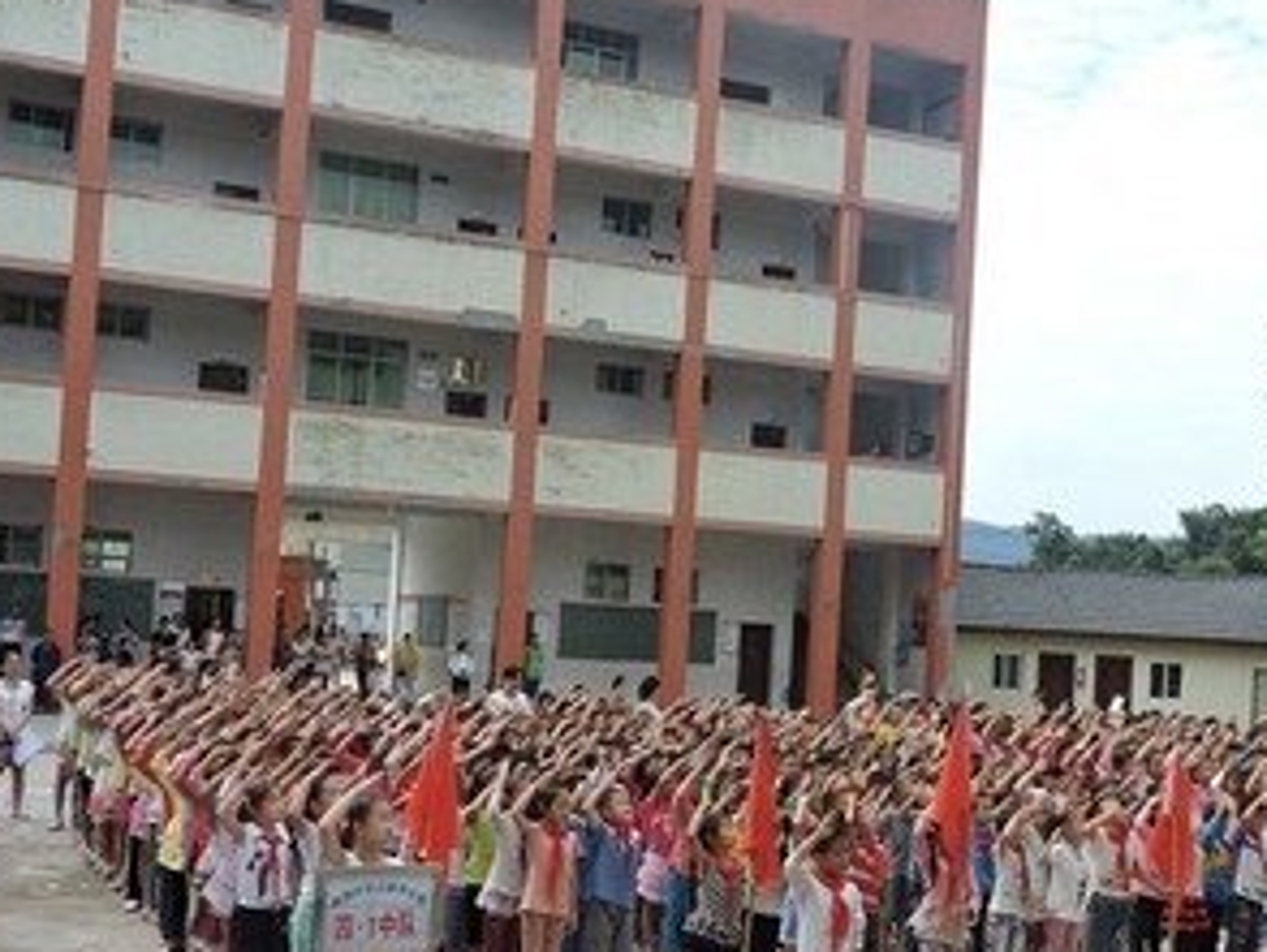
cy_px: 571
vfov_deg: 28.5
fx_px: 1868
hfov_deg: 36.9
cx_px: 879
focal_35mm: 51
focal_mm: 5.4
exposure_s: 1/640
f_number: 3.5
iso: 100
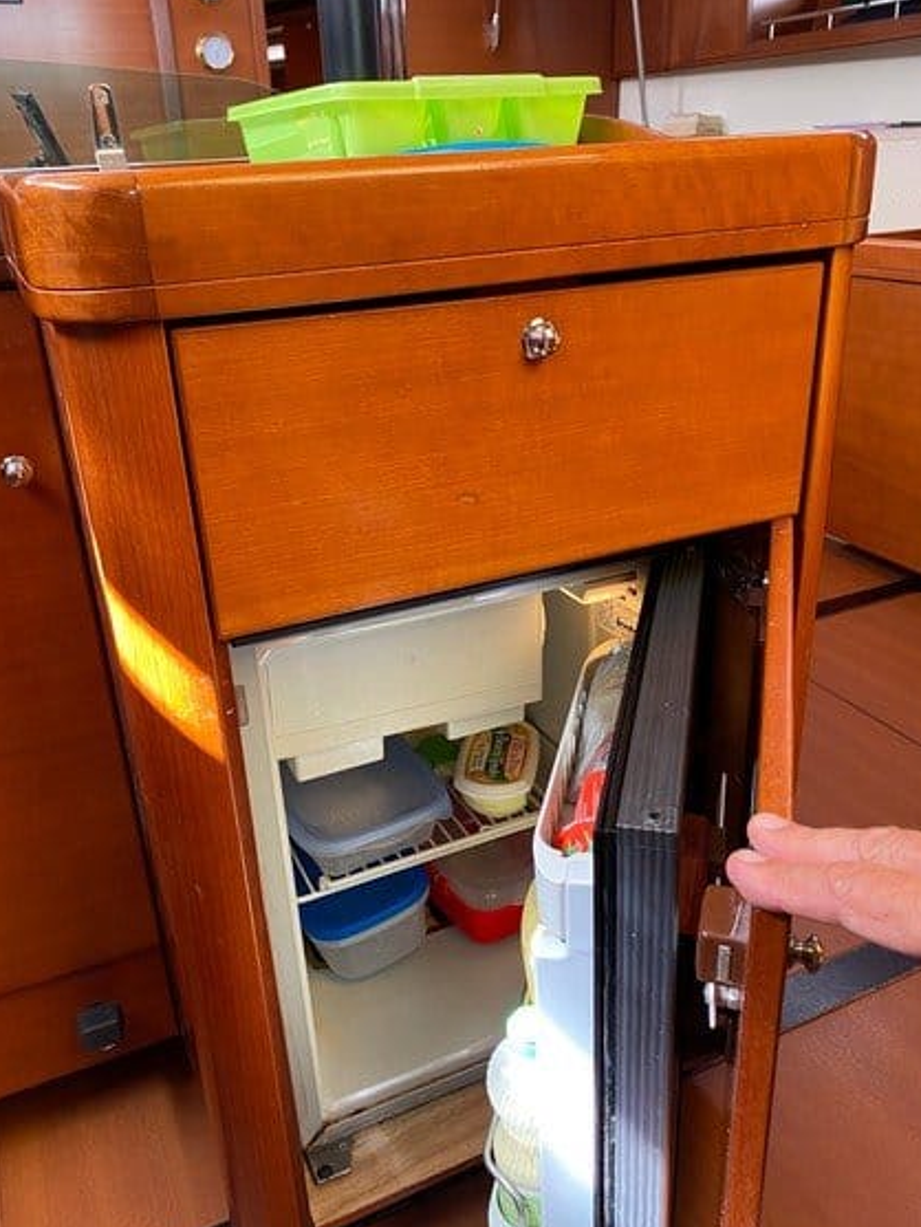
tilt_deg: -22.0
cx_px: 449
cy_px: 604
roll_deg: +2.7
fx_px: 993
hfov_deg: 49.8
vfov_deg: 63.4
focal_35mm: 28
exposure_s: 1/65
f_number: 1.8
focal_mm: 4.25
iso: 125
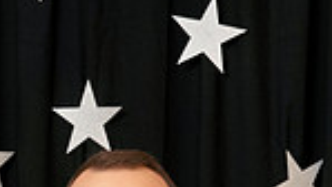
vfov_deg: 6.4
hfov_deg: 11.9
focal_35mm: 180
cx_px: 120
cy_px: 492
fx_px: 1585
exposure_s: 1/80
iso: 800
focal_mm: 38
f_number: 8
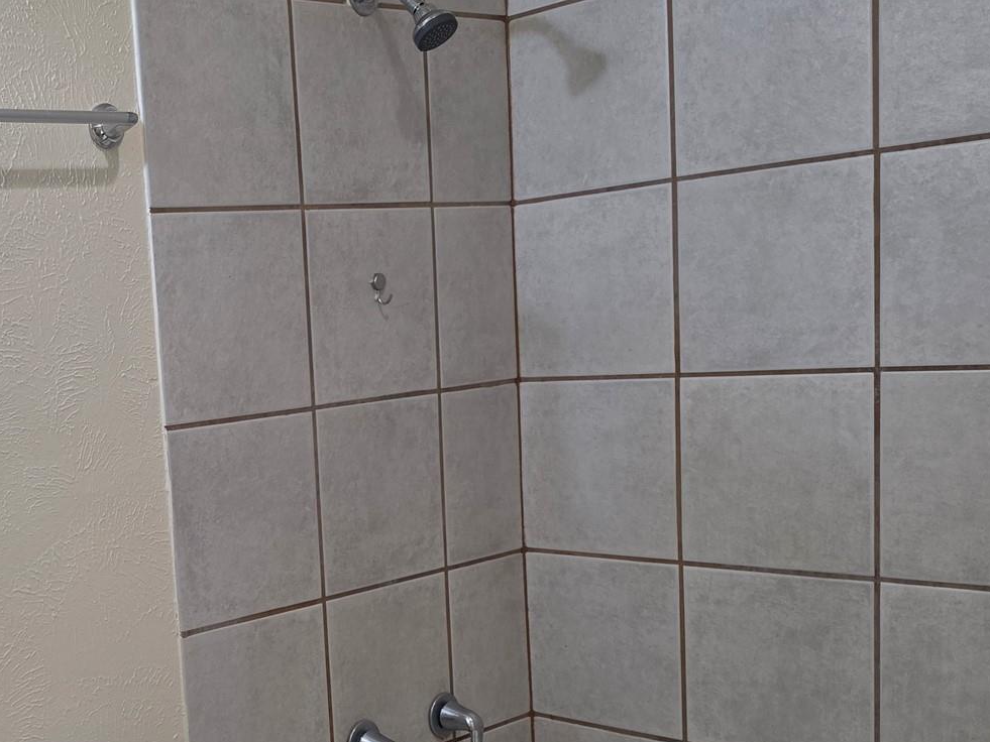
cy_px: 547
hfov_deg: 37.2
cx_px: 108
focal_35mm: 48
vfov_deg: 29.8
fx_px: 1373
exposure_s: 1/120
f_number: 1.4
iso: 200
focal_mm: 6.5
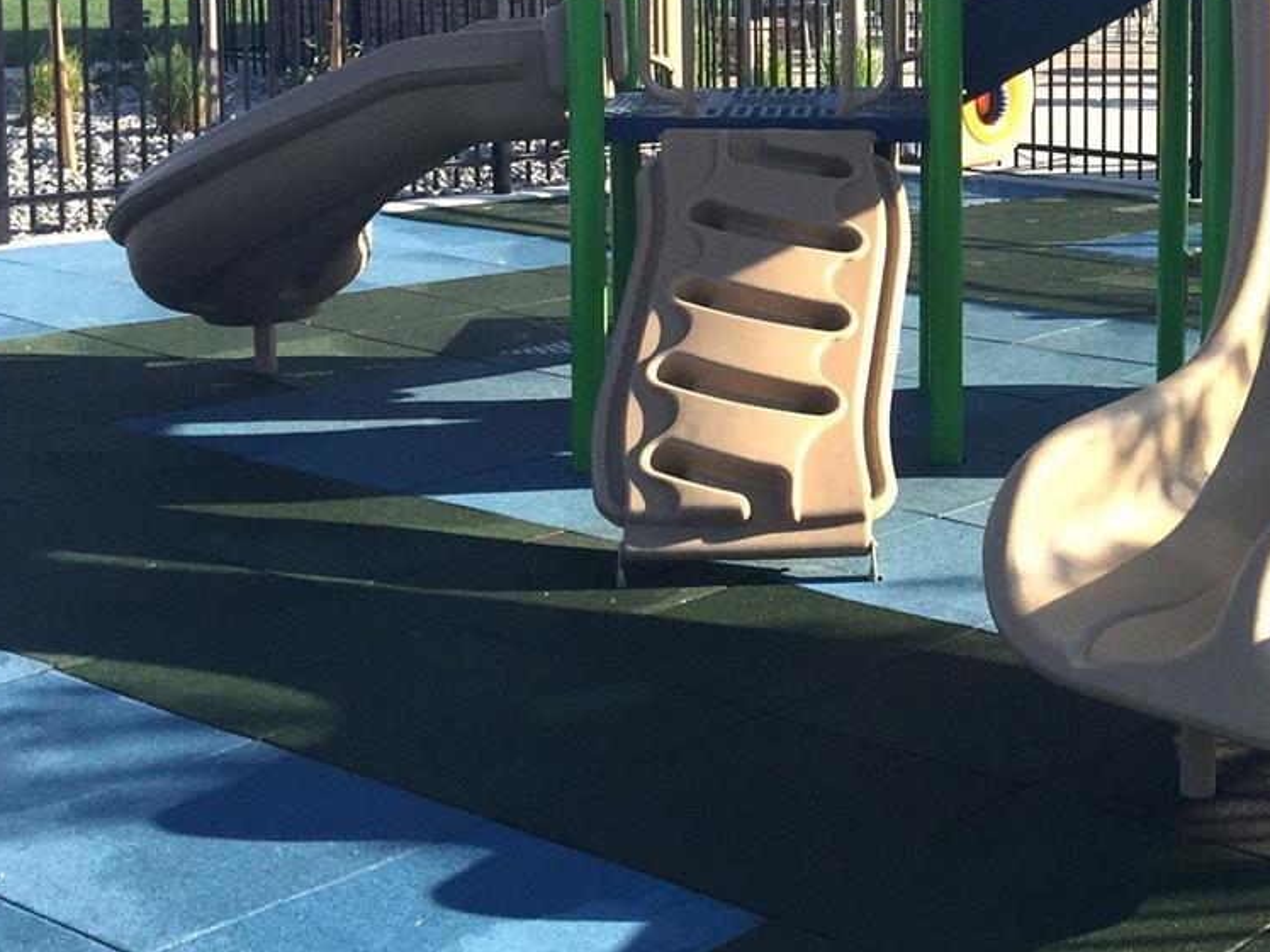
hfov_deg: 29.3
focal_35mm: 62
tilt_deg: -7.4
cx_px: 1256
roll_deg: -1.3
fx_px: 2275
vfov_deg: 23.1
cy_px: 126
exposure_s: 1/1582
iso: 32
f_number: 2.2
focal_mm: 4.15
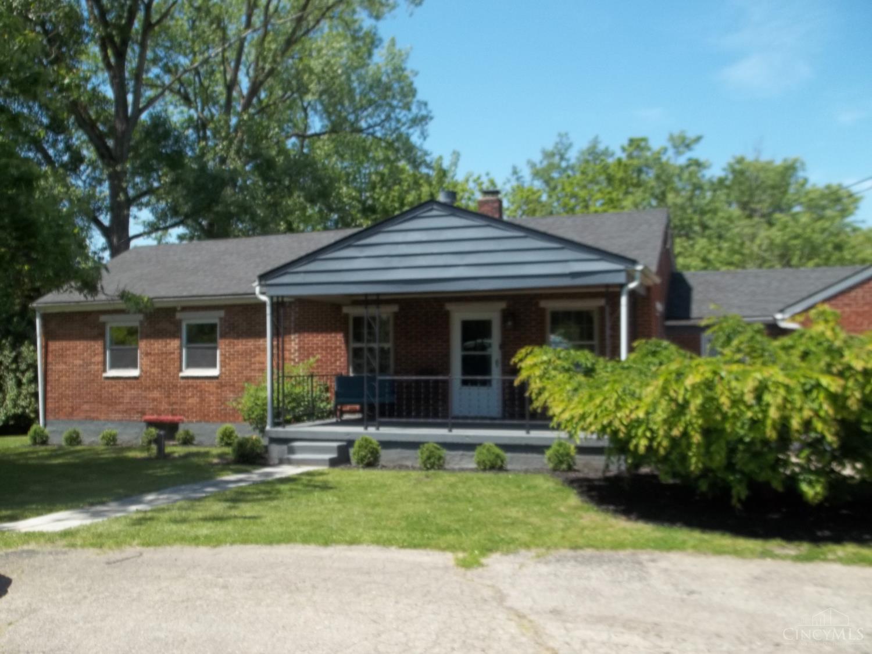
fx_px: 831
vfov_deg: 42.9
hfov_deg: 55.4
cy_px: 327
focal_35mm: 33
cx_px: 436
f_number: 8
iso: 64
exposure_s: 1/125
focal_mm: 5.9
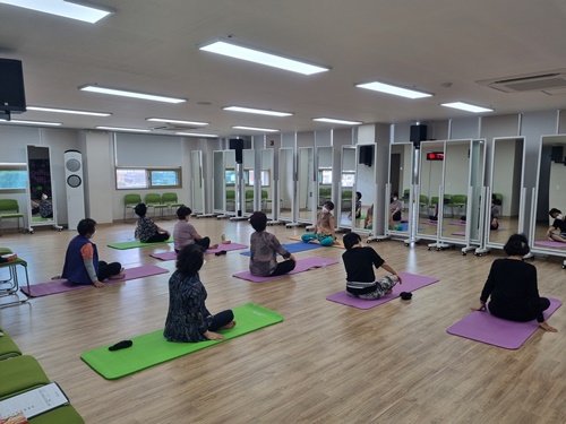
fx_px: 425
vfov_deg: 53.1
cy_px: 212
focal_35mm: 26
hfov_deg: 67.3
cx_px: 283
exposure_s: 1/144
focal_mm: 5.4
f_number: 1.8
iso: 50
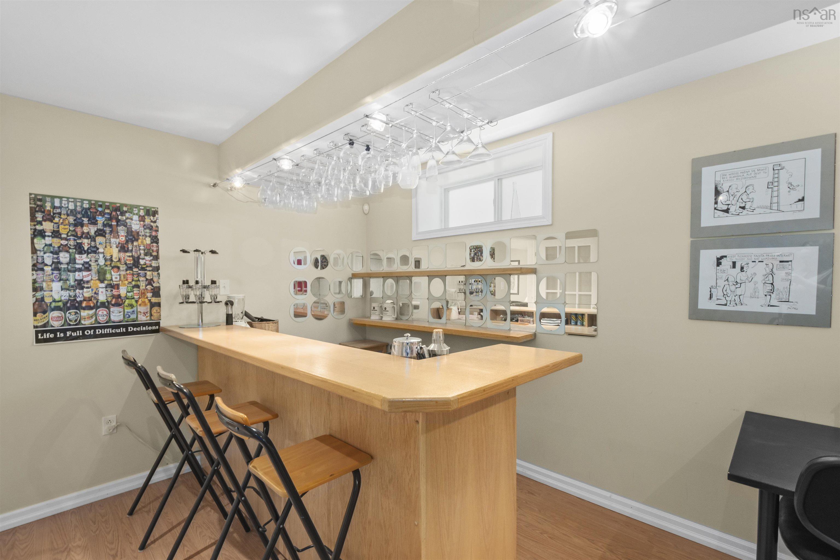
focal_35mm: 15
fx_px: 350
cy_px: 280
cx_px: 420
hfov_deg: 100.4
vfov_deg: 77.3
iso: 400
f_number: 10
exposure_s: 1/1.67
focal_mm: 10
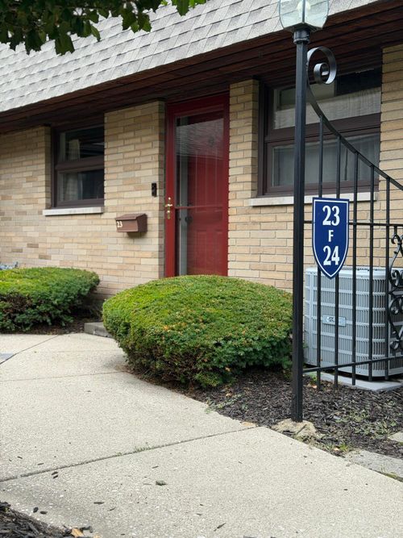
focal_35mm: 48
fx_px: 745
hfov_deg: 30.3
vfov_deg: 39.7
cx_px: 202
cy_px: 269
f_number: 1.78
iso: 64
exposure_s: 1/415
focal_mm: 6.76
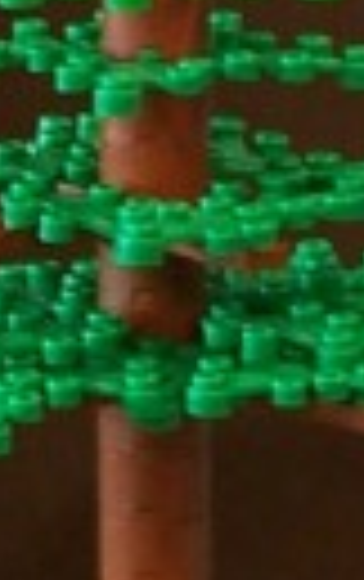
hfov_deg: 1.2
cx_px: -602
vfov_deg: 2.0
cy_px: 674
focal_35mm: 1073
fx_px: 16974
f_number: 3.2
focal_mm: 21.2
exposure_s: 1/2
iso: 80
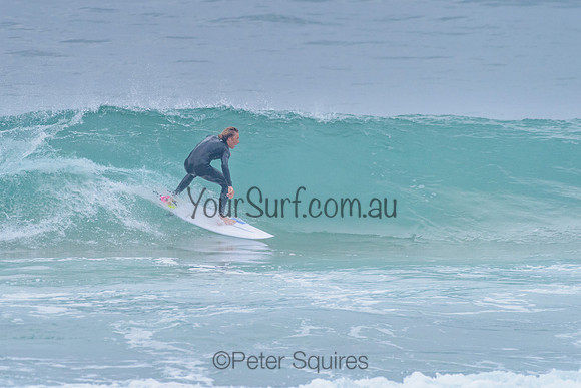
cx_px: 284
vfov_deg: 2.2
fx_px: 9893
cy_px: 169
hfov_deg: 3.4
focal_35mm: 613
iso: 1800
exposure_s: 1/2000
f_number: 5.6
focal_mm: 500
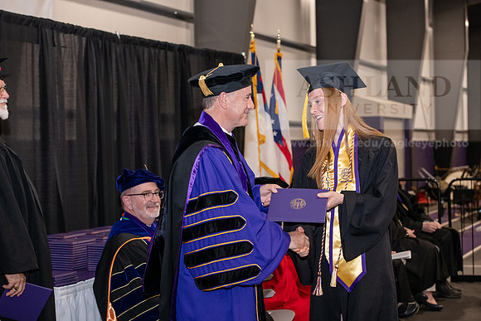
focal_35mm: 70
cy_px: 160
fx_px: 935
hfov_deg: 28.8
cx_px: 240
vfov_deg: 19.5
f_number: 5
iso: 2500
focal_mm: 70
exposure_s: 1/200
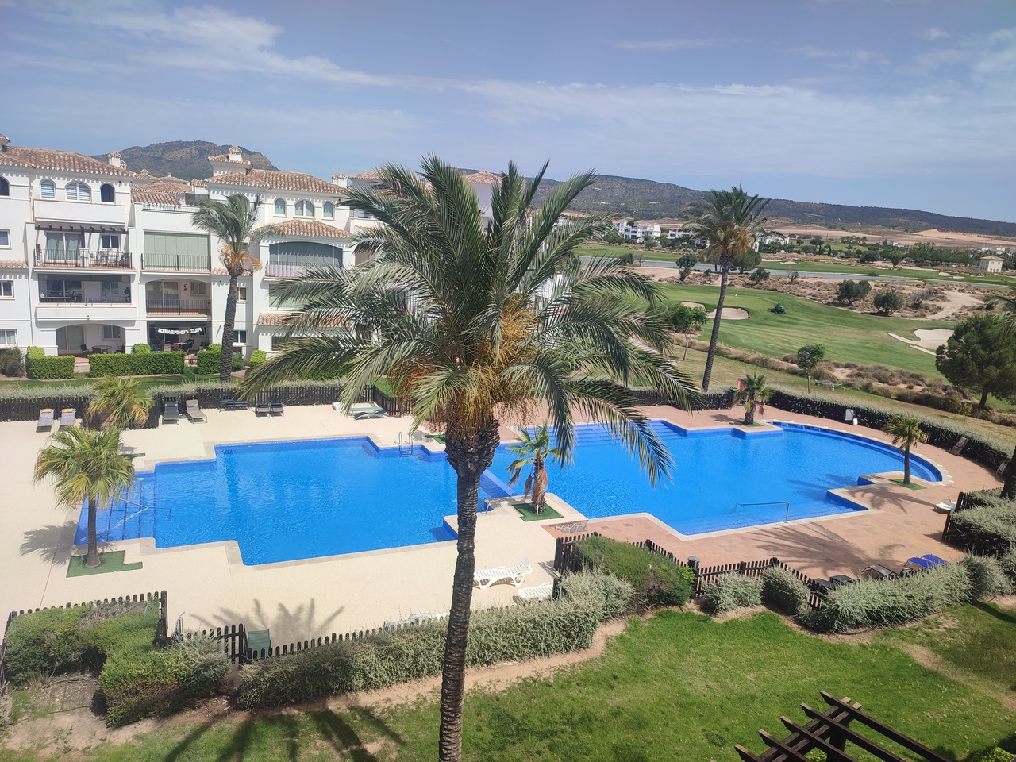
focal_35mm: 25
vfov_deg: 54.9
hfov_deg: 69.4
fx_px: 734
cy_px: 381
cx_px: 508
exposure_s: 1/849
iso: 50
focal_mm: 6.04
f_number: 1.9
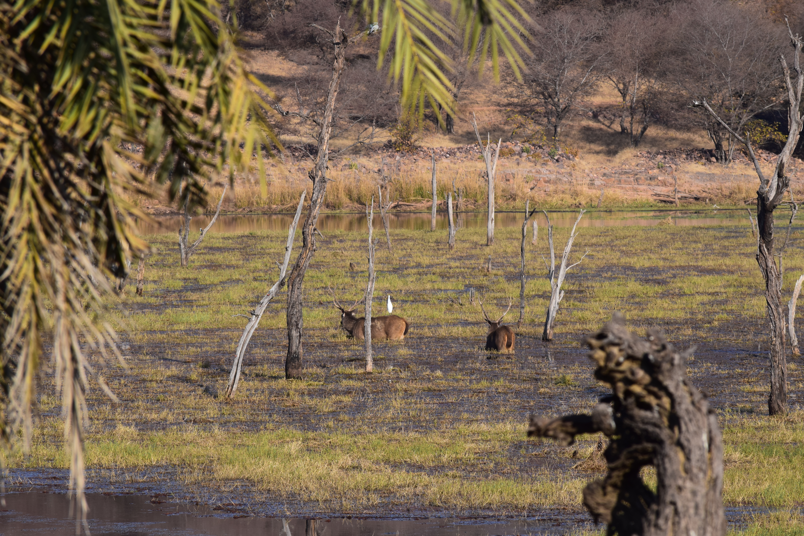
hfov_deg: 6.9
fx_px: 6699
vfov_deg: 4.6
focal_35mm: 300
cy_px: 268
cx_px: 402
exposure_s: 1/500
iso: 360
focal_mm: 200
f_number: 11
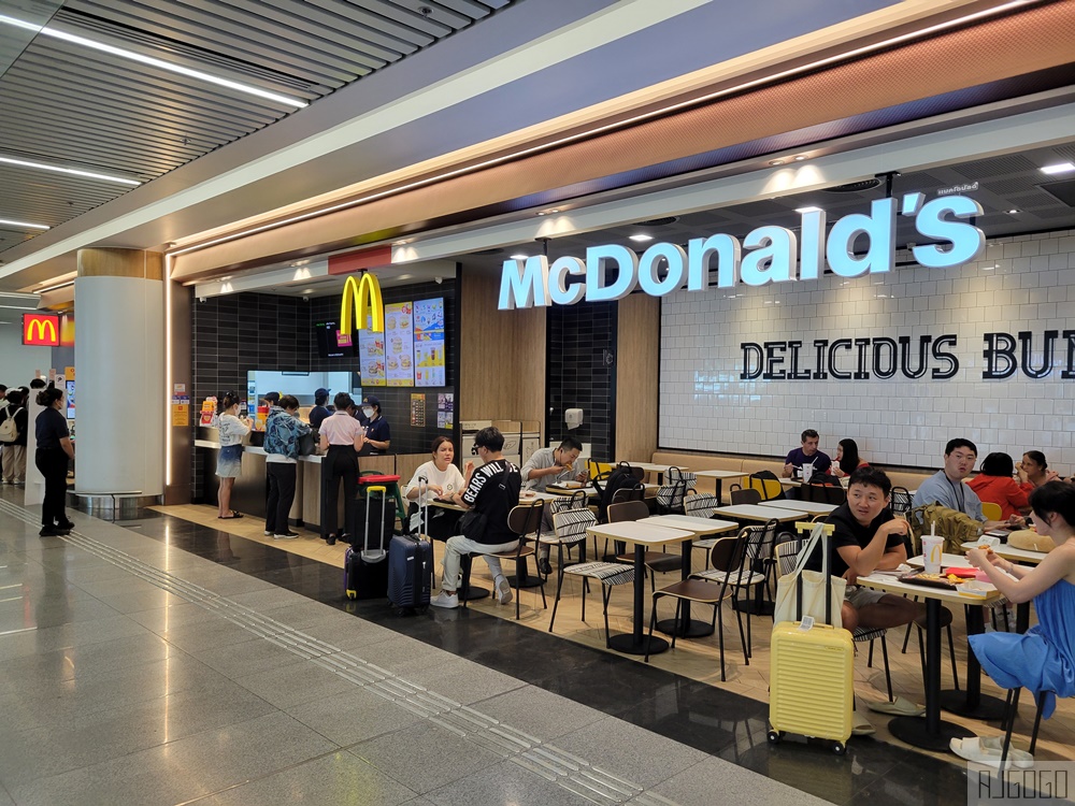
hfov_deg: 67.3
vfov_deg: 53.1
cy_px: 403
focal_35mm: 26
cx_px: 538
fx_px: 807
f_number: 1.8
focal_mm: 5.4
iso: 160
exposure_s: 1/120
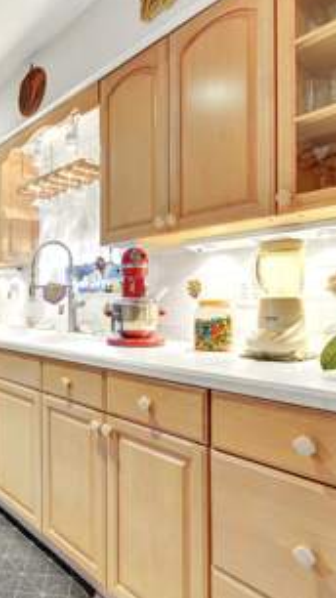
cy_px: 298
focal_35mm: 23
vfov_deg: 78.7
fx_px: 364
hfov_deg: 46.2
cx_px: 55
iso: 640
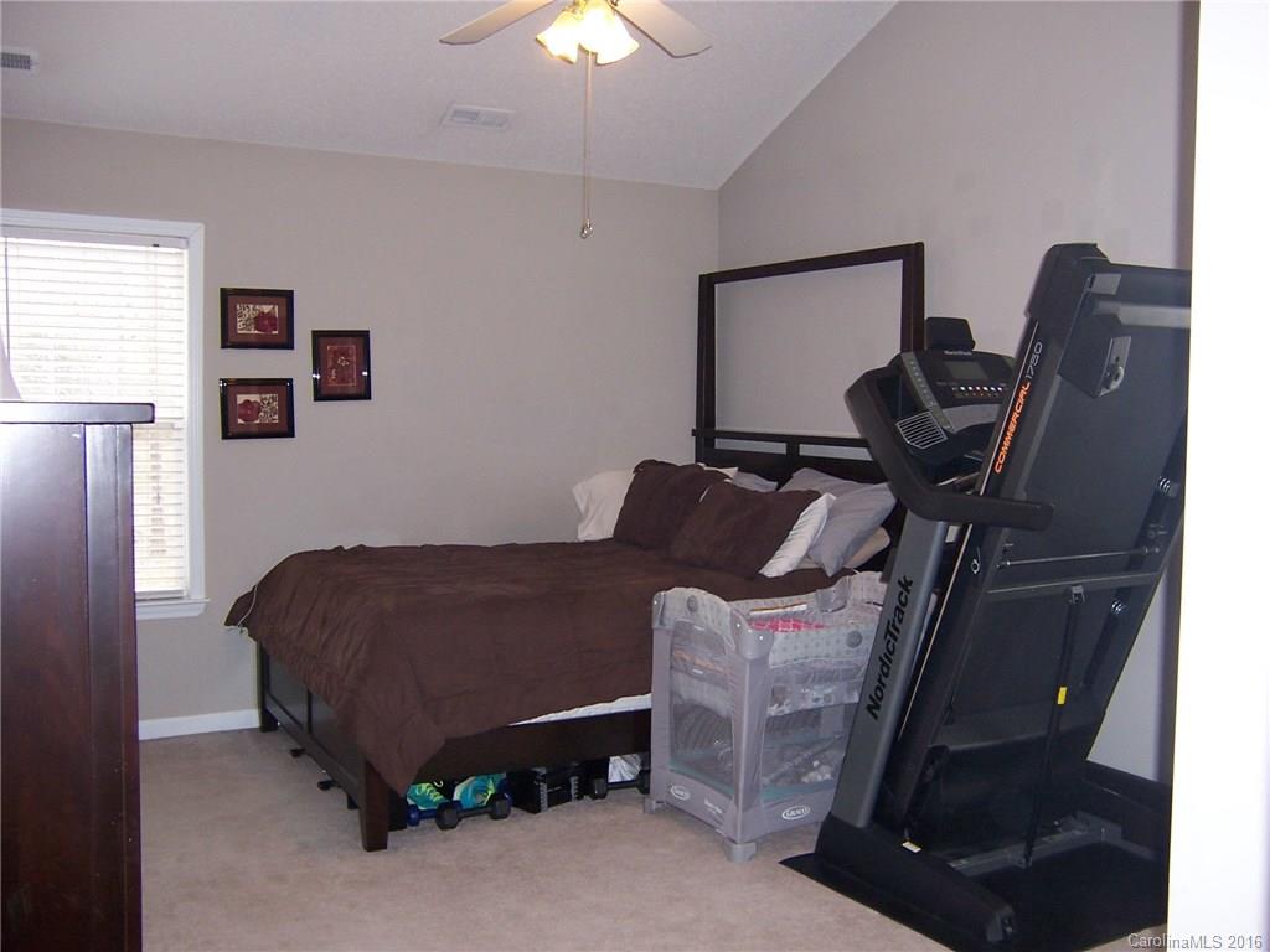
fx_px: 1211
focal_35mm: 33
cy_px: 476
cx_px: 635
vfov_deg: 42.9
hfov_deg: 55.4
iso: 140
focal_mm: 5.5
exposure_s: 1/60
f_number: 2.8
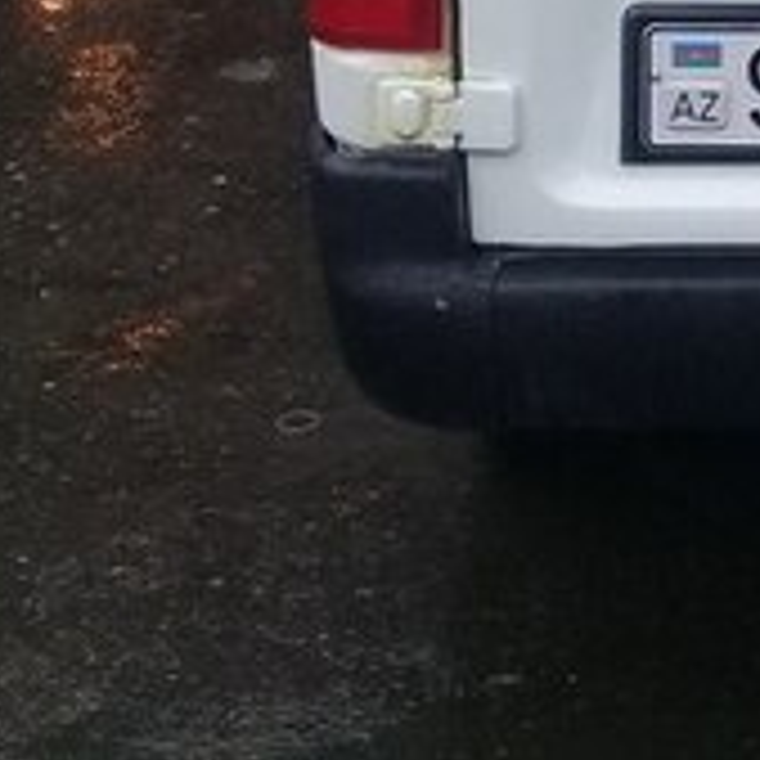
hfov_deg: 14.8
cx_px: 1237
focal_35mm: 107
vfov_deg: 15.2
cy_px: -349
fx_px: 2658
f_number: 2.2
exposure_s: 1/122
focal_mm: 3.3
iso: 50
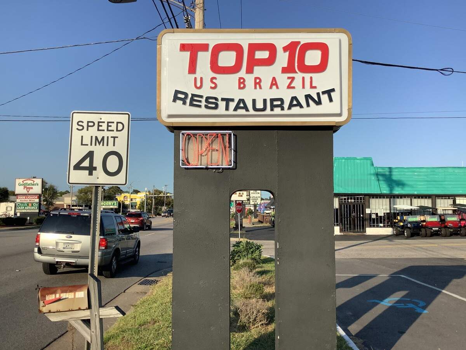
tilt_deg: +4.1
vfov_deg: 45.4
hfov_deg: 58.4
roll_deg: -0.1
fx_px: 417
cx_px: 233
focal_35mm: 31
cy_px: 175
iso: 25
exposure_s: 1/1335
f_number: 2.4
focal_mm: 3.3
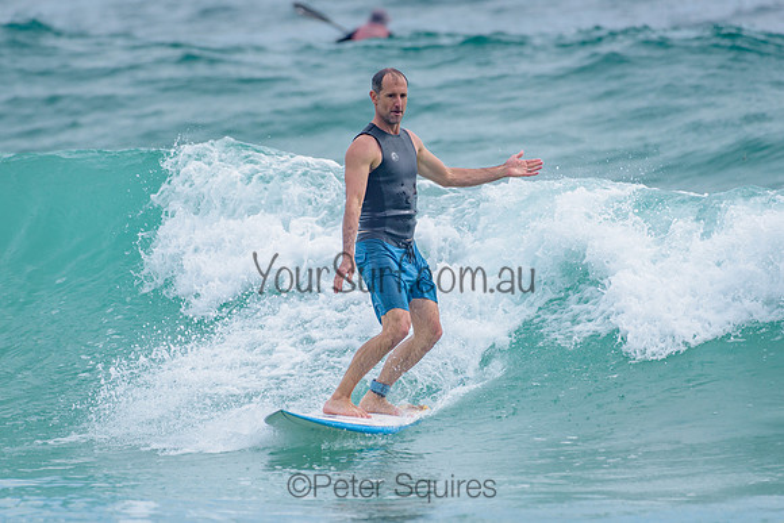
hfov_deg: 3.4
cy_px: 273
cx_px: 352
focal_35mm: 613
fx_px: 13343
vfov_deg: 2.2
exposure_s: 1/2000
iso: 220
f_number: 5.6
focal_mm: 500
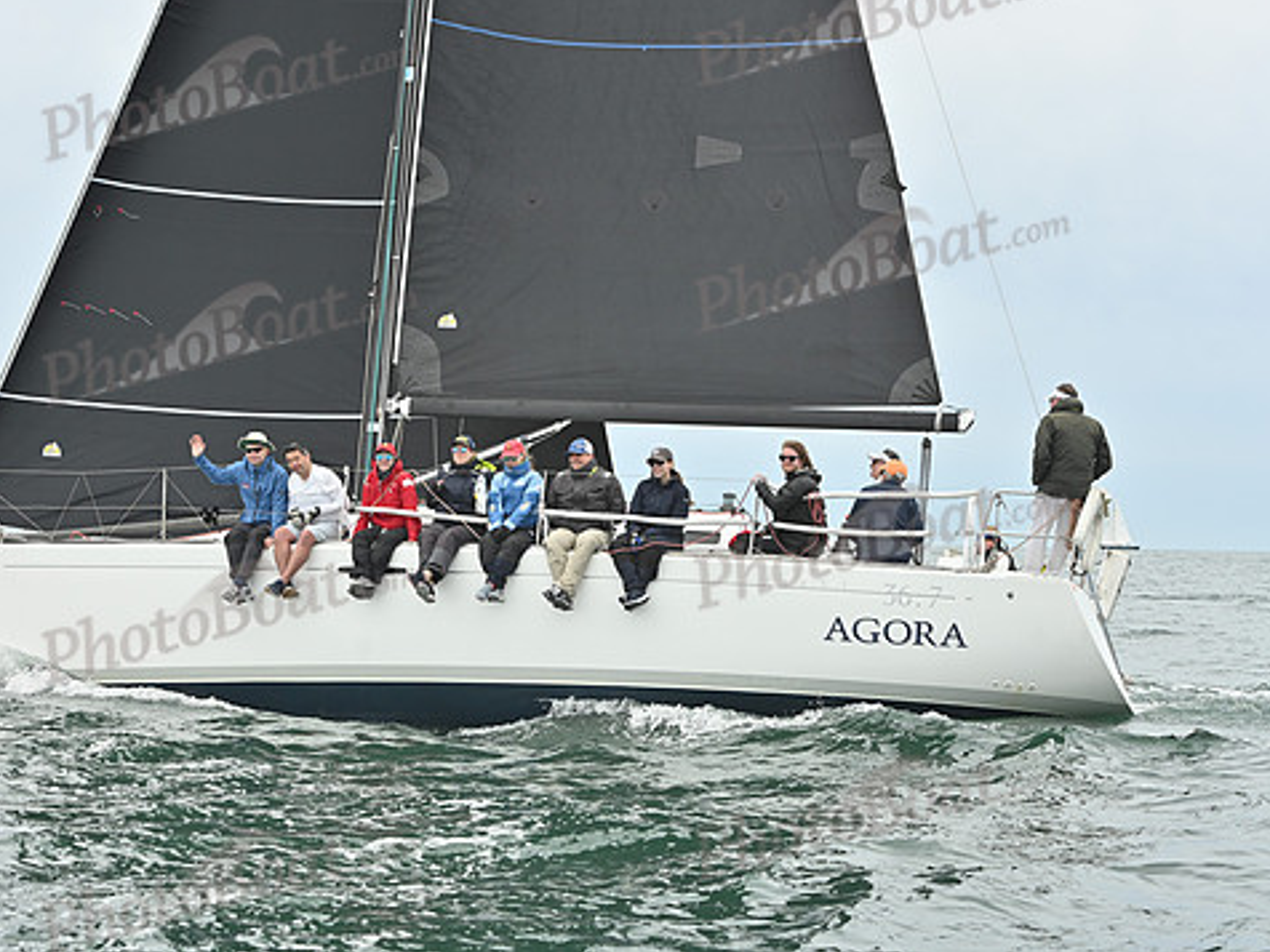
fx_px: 3008
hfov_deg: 23.8
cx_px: 558
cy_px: 439
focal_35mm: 82
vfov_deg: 18.0
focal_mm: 70
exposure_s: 1/1000
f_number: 7.1
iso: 320
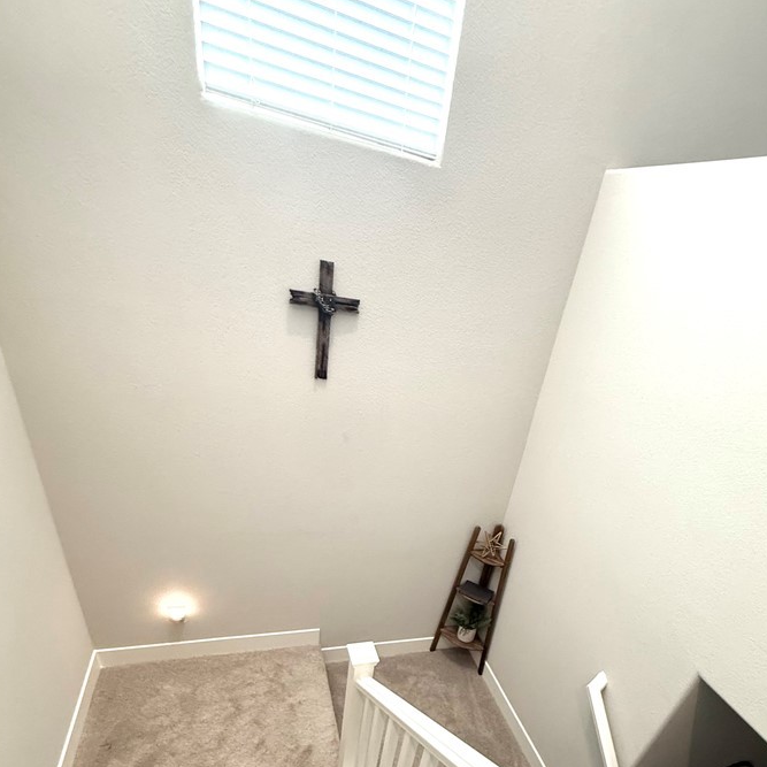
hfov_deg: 77.4
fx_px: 476
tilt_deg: -33.0
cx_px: 430
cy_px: 568
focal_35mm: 19
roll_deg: -12.7
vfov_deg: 72.7
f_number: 2.2
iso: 320
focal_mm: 2.22
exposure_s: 1/60
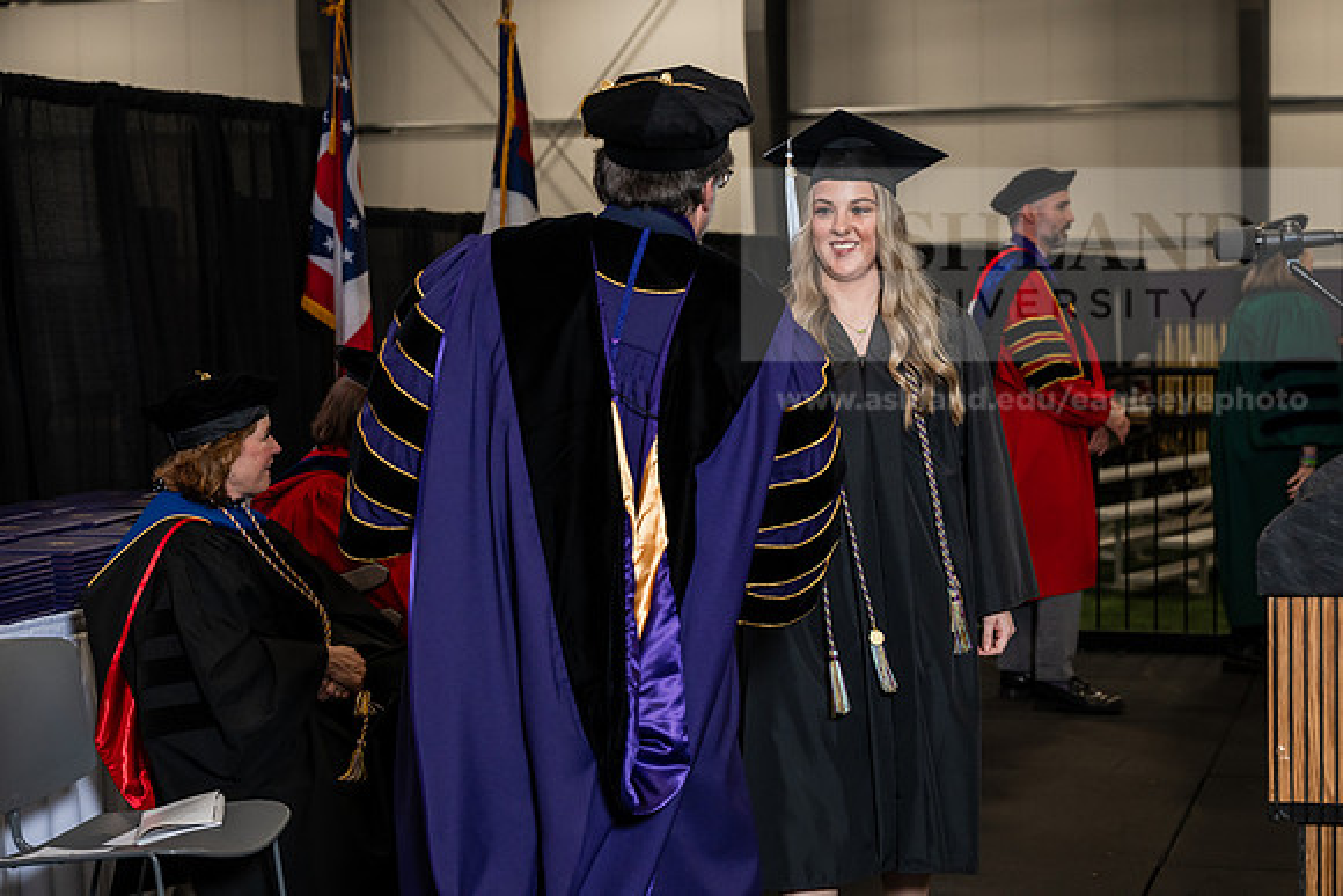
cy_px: 448
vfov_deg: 19.5
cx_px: 672
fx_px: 2612
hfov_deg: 28.8
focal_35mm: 70
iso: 1250
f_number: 5
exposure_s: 1/200
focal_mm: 70
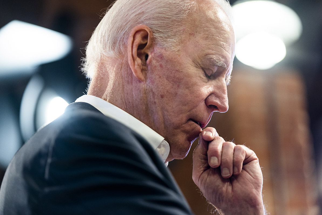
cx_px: 162
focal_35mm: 119
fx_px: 1064
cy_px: 107
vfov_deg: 11.5
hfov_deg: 17.2
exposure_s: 1/80
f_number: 2.8
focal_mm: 118
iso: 1250
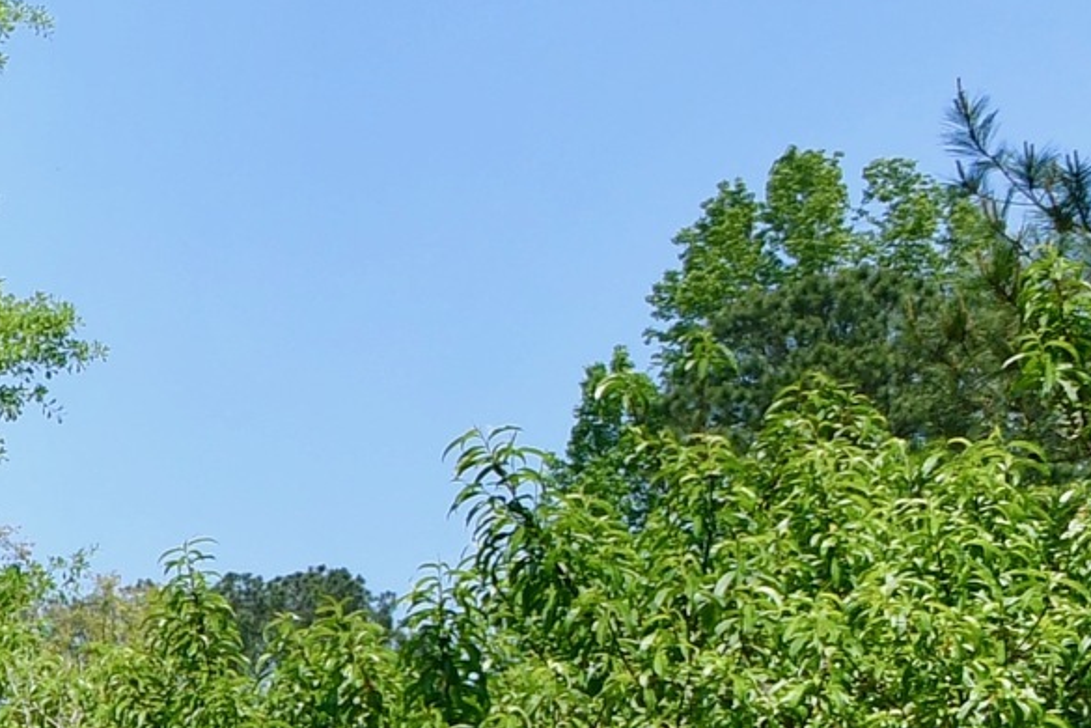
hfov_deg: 15.5
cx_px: -1406
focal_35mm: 84
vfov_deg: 15.7
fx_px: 2545
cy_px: 846
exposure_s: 1/250
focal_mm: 11
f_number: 8
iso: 140
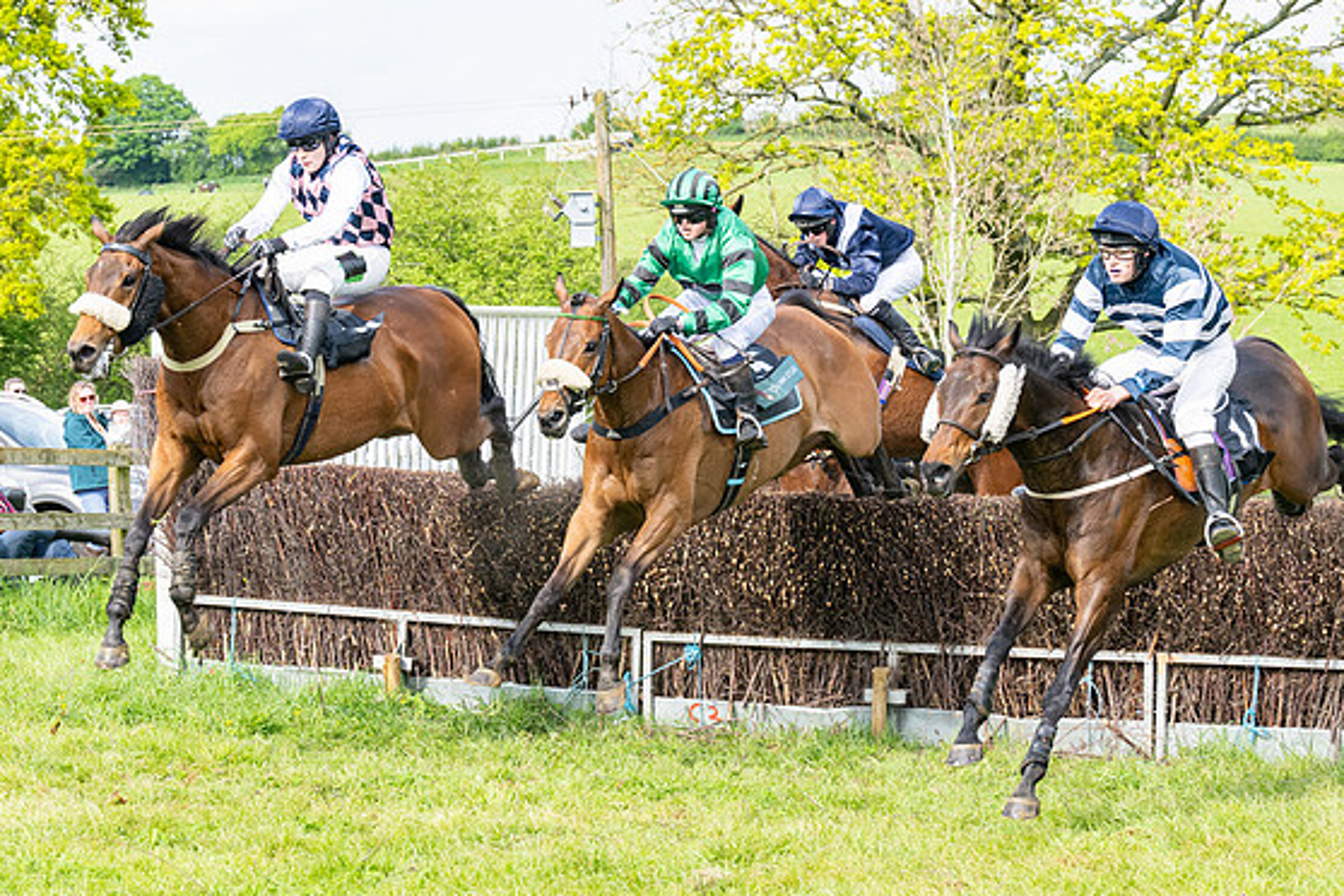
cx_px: 524
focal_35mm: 129
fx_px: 4816
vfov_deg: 10.6
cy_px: 495
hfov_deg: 15.9
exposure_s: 1/1000
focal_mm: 70
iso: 400
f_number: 5.6
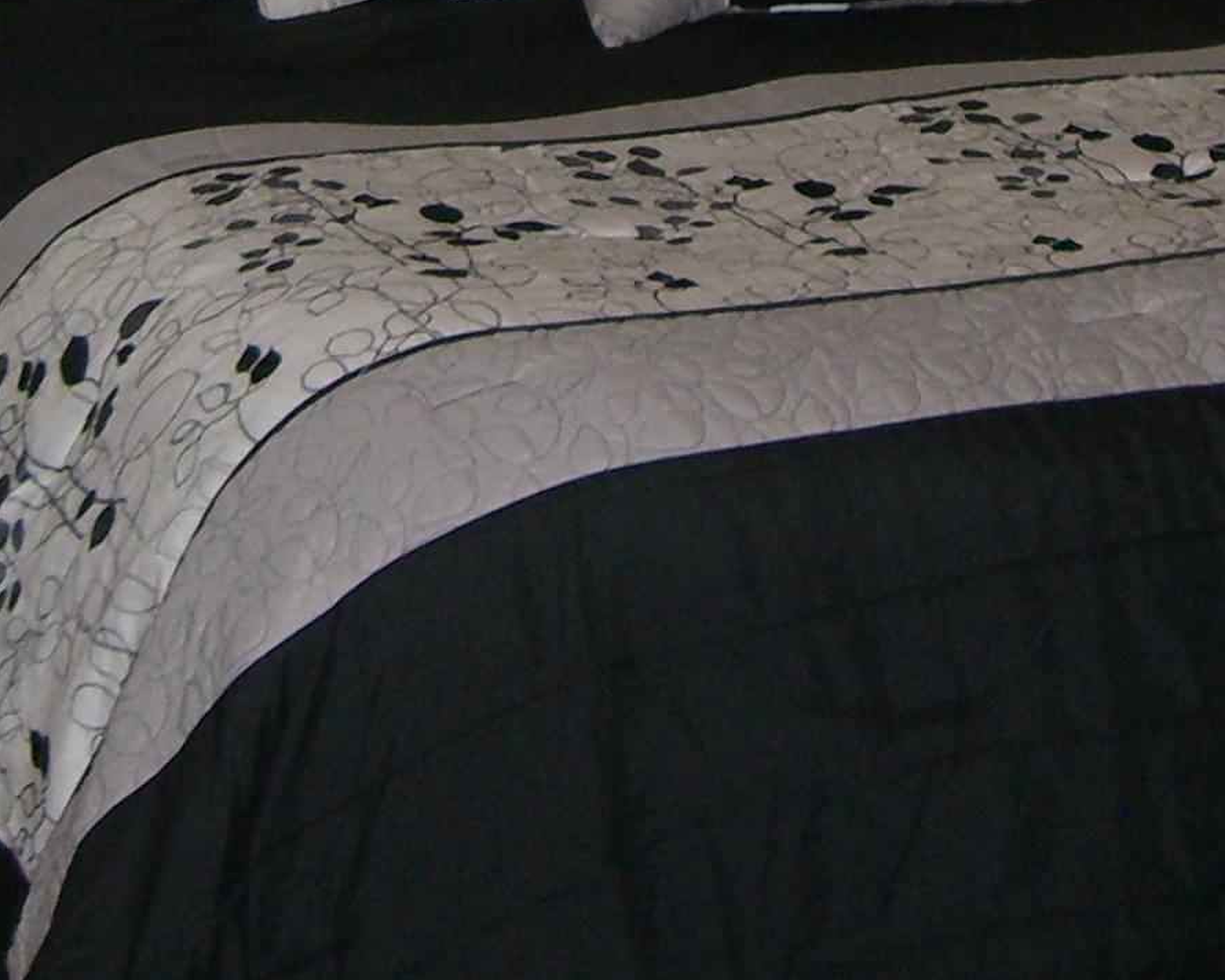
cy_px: -519
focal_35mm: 125
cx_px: 673
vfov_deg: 11.8
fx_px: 4532
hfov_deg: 15.4
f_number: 2.7
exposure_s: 1/60
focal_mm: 6.2
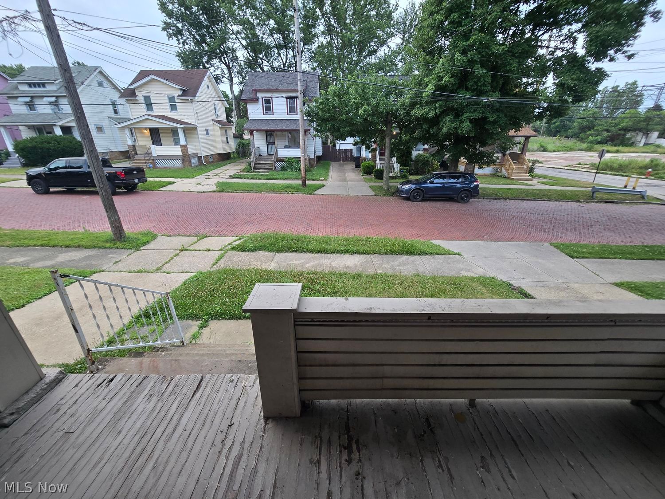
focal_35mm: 13
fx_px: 250
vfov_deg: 89.9
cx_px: 332
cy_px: 250
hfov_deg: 106.2
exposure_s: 1/60
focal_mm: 2.2
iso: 50
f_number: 2.2
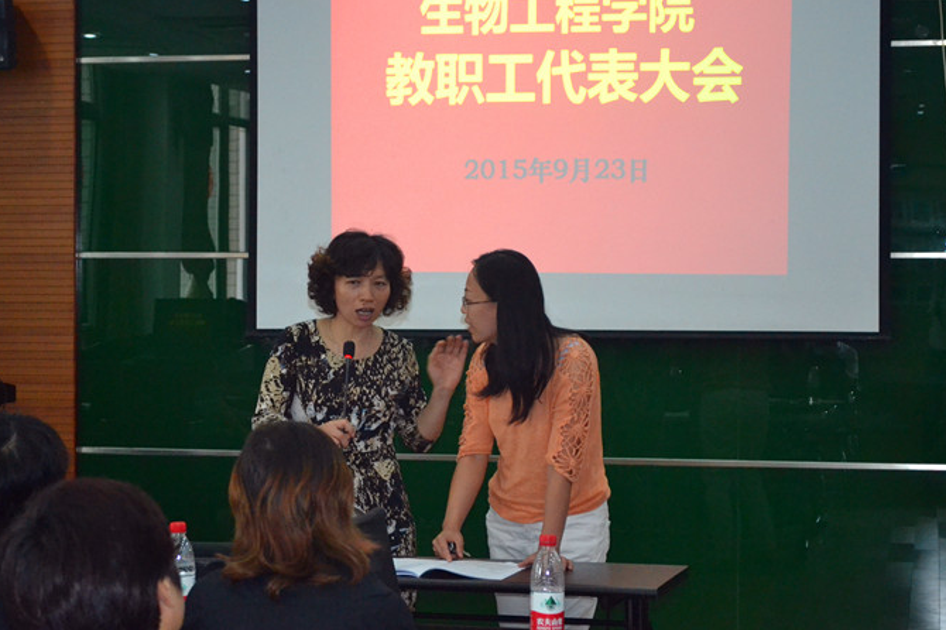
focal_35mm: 86
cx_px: 409
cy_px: 306
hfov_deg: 23.6
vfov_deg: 15.9
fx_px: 2259
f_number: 5.3
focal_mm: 48
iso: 3200
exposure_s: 1/60
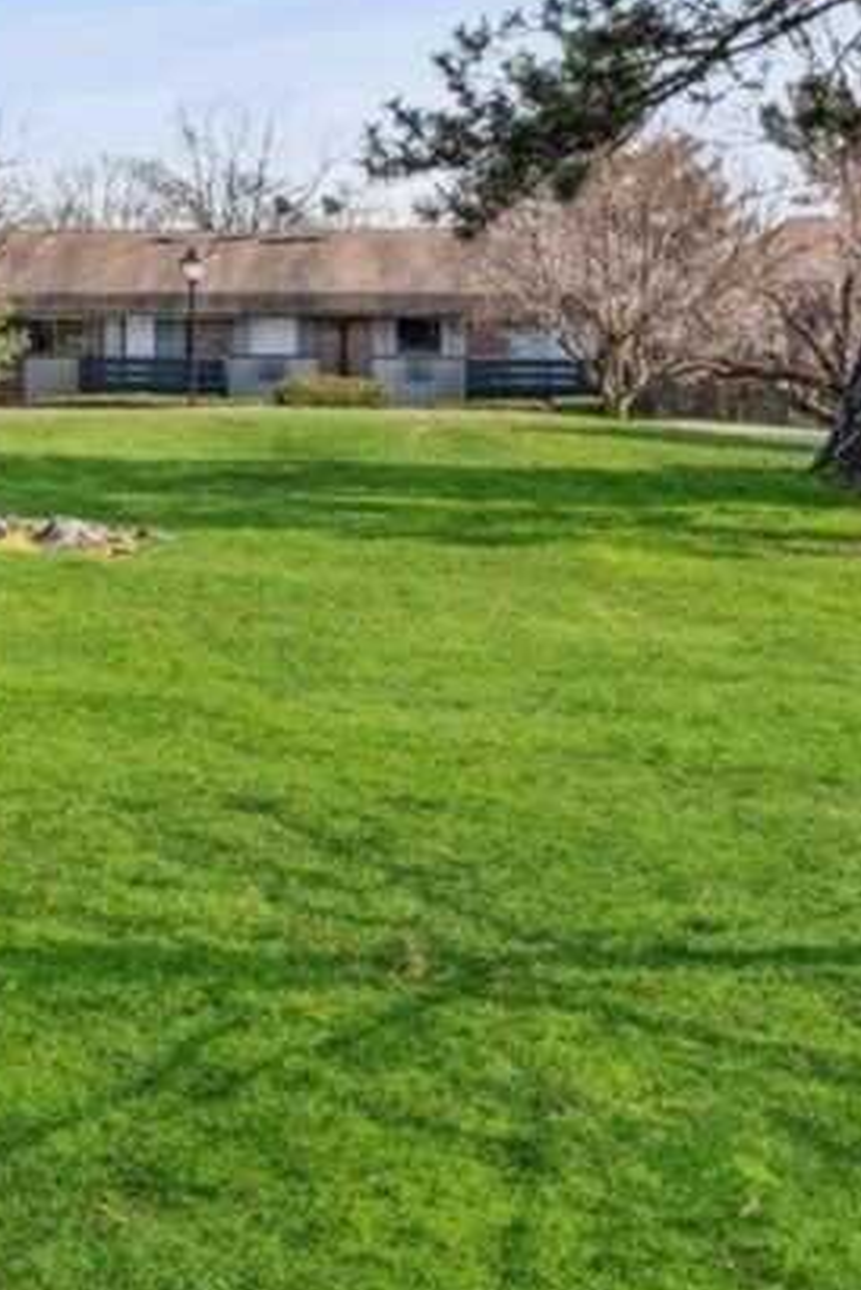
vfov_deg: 26.5
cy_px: 274
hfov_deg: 16.8
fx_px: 2688
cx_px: -347
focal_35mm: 75
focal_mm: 20
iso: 100
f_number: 8
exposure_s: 1/160
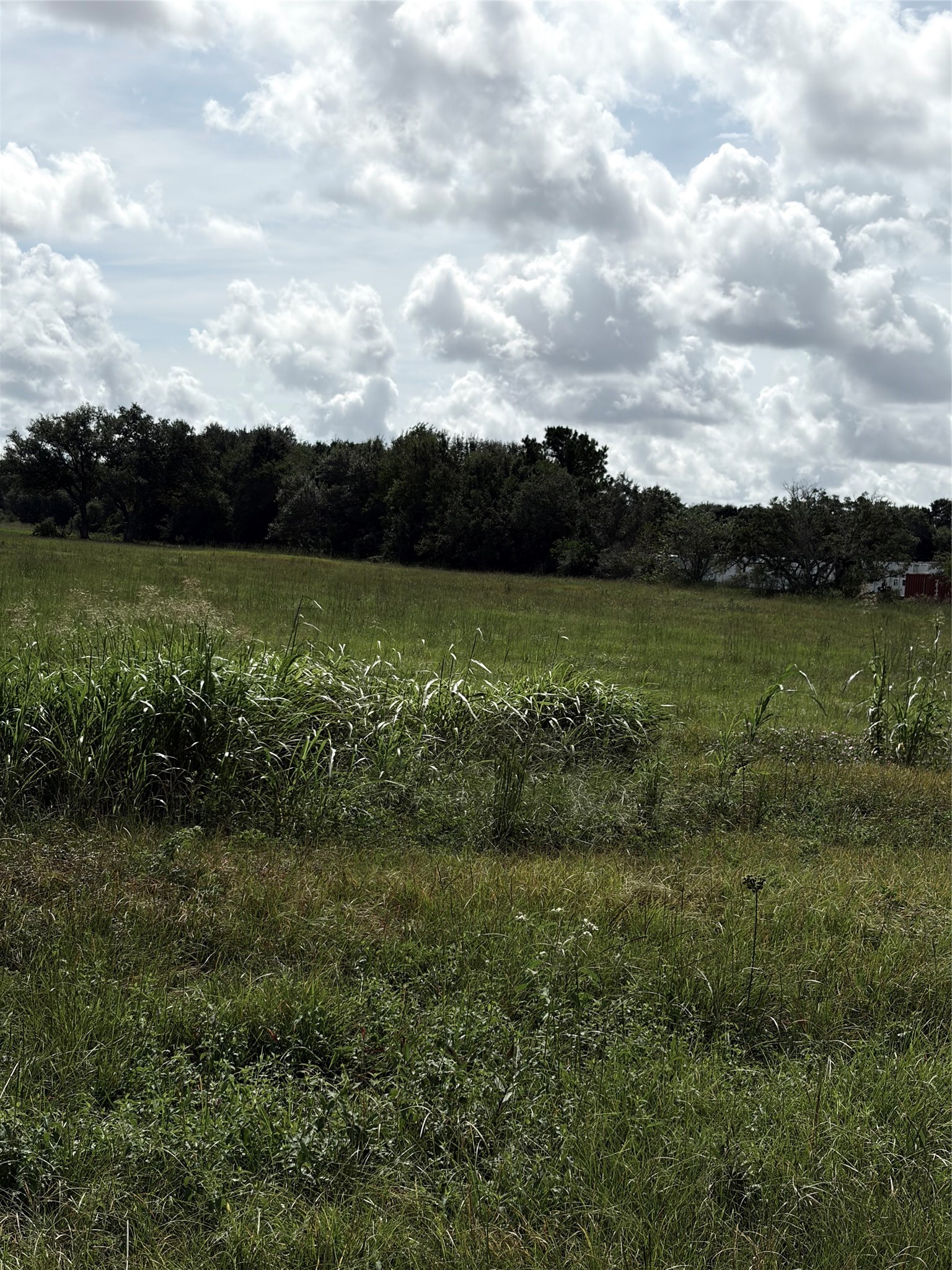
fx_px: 1907
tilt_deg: -2.8
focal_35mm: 52
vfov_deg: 36.8
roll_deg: -4.7
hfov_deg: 28.0
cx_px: 476
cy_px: 635
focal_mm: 5.96
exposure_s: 1/7813
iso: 40
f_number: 1.6
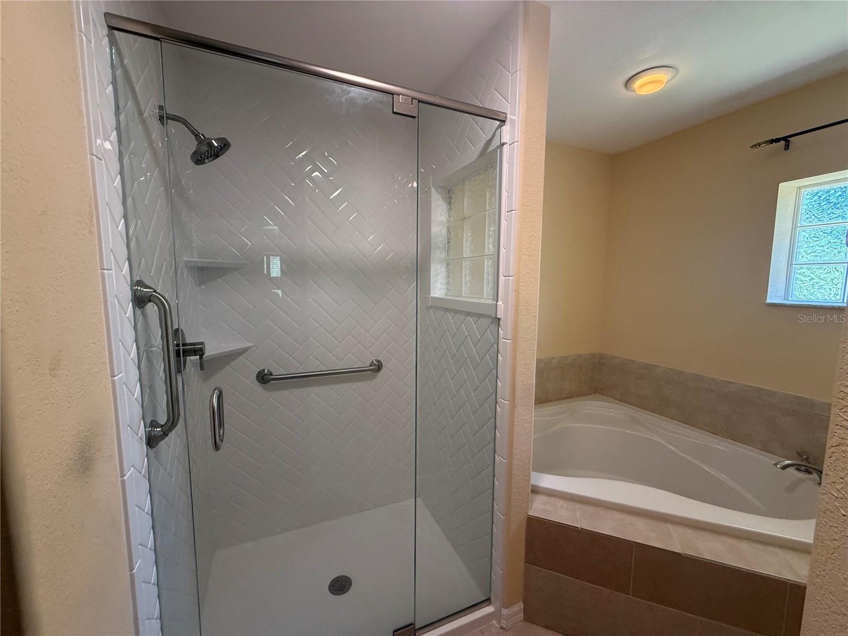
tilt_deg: -6.0
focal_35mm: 14
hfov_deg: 102.1
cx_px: 424
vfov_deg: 85.7
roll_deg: -1.2
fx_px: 343
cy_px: 318
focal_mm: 2.22
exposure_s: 1/120
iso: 250
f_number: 2.2
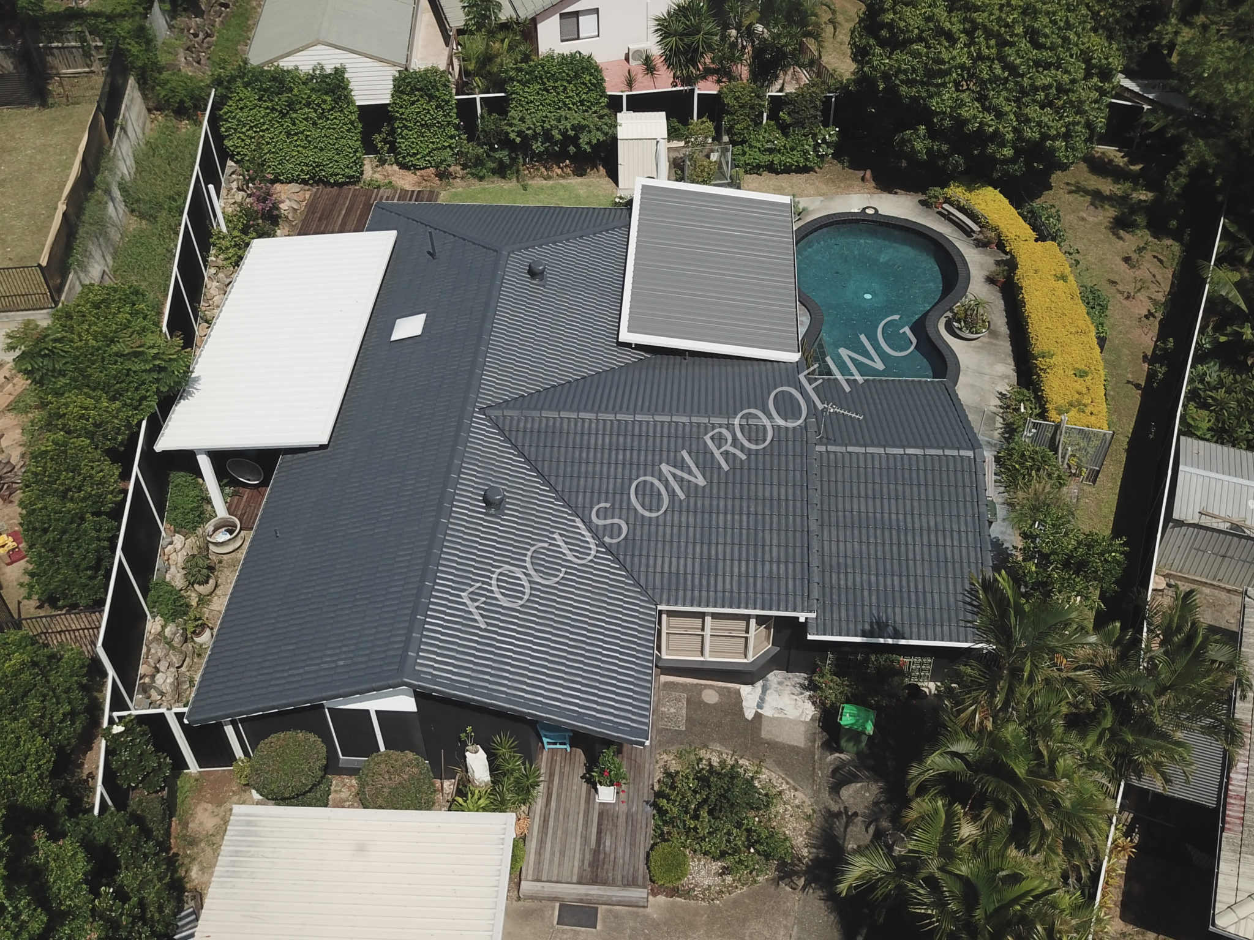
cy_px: 470
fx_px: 942
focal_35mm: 26
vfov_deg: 53.1
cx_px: 627
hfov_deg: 67.3
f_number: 2.2
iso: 100
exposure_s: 1/2481
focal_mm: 4.73
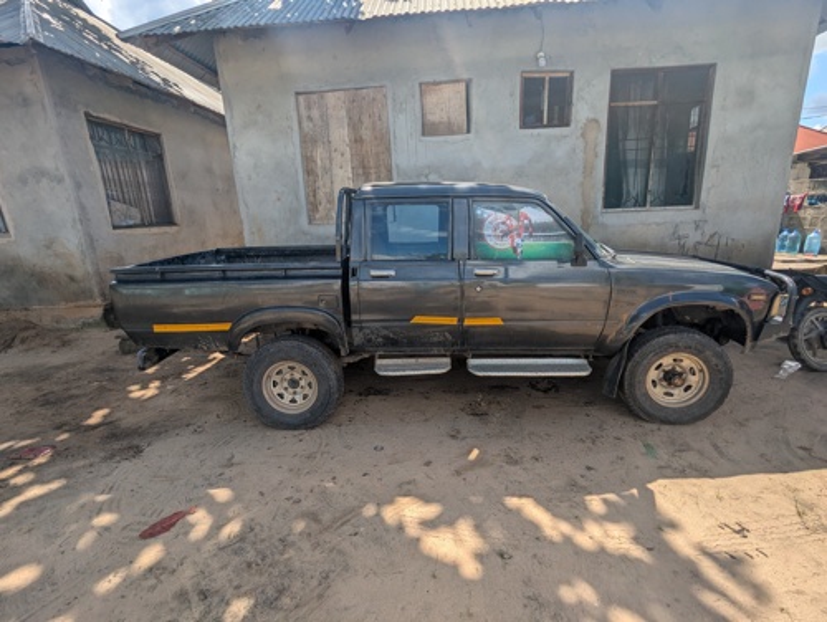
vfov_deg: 78.2
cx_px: 414
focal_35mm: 16
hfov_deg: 94.4
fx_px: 383
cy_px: 311
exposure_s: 1/931
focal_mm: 2.35
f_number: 2.2
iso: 45
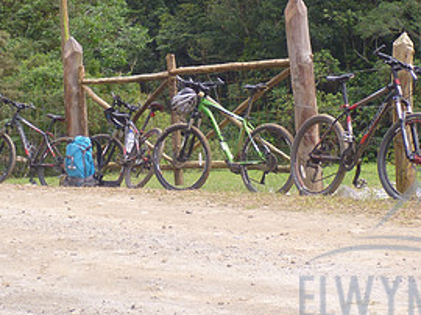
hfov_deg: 19.5
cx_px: 187
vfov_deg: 14.4
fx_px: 1227
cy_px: 10
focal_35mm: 101
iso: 100
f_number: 4.5
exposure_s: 1/125
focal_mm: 8.4
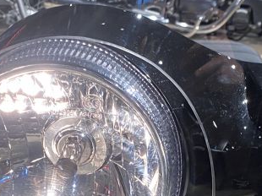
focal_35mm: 89
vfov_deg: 16.1
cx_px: 124
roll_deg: +3.1
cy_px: 211
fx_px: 673
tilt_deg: -27.8
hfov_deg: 22.0
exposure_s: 1/50
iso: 80
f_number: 1.8
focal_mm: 4.25
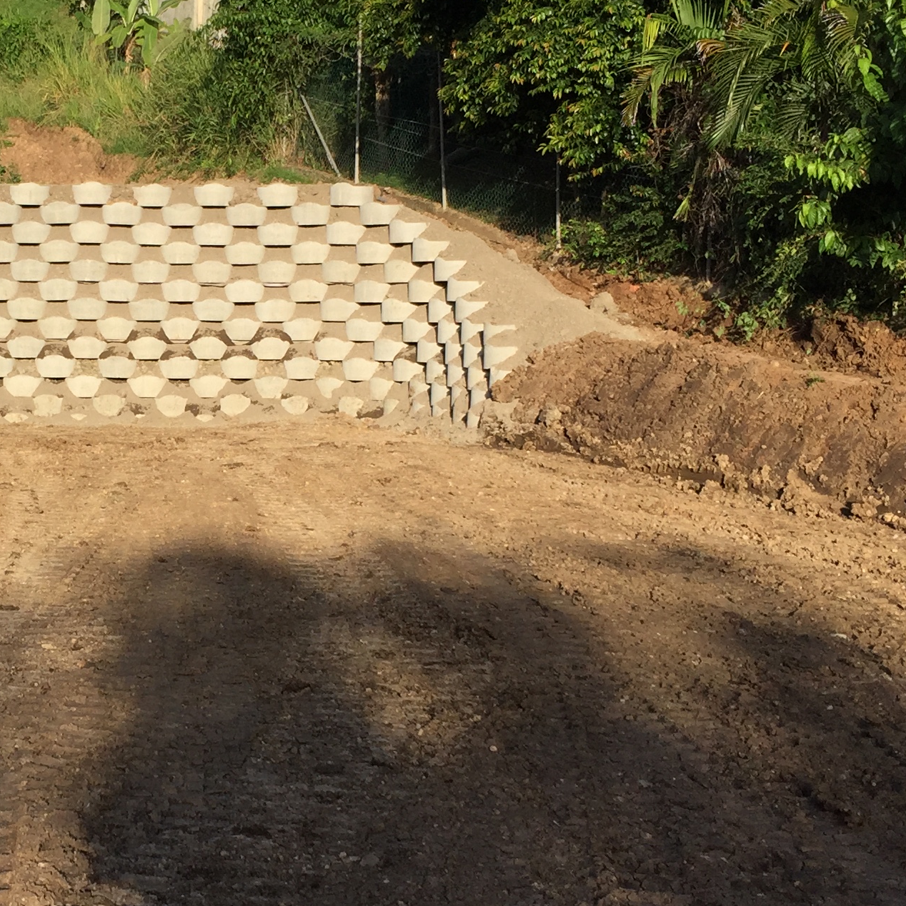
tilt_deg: -5.0
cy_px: 476
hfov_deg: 25.4
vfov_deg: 26.1
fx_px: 1954
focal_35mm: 66
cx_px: 106
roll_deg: -2.6
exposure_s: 1/1522
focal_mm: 4.15
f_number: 2.2
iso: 32
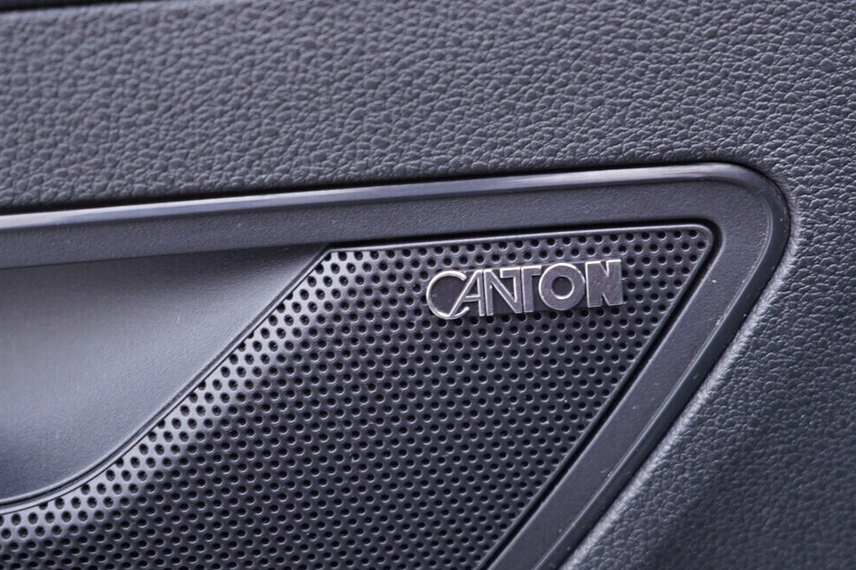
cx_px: 543
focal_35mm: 53
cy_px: 267
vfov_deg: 25.5
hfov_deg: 37.3
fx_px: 1260
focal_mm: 24
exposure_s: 1/40
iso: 320
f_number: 2.8
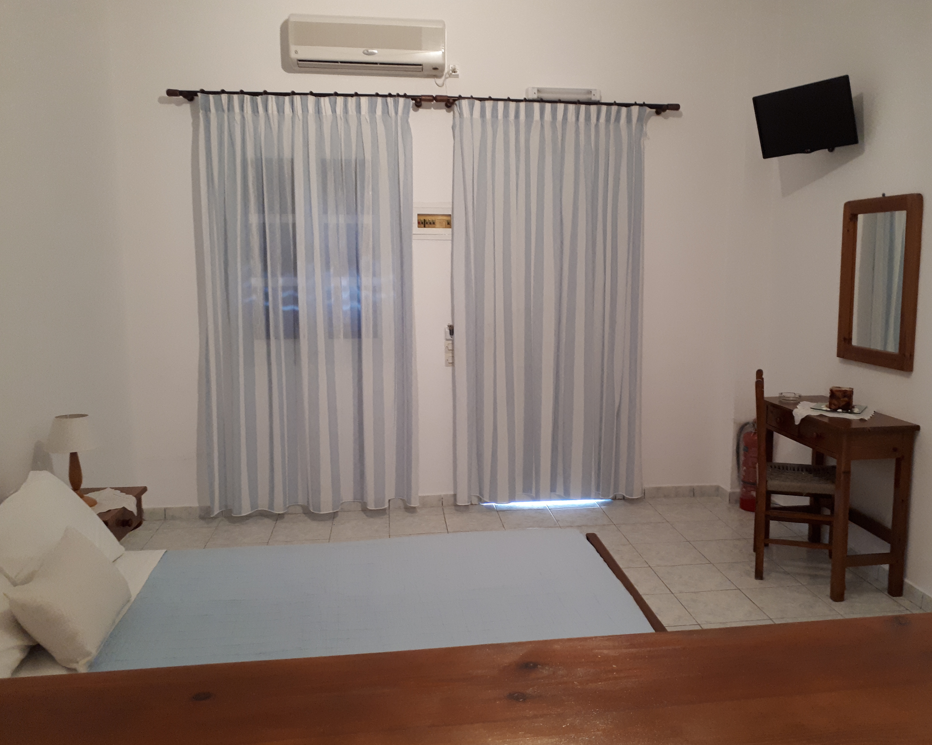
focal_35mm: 29
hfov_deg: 60.4
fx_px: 800
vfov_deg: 50.0
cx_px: 503
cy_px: 370
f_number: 1.9
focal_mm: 3.6
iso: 250
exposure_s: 1/17
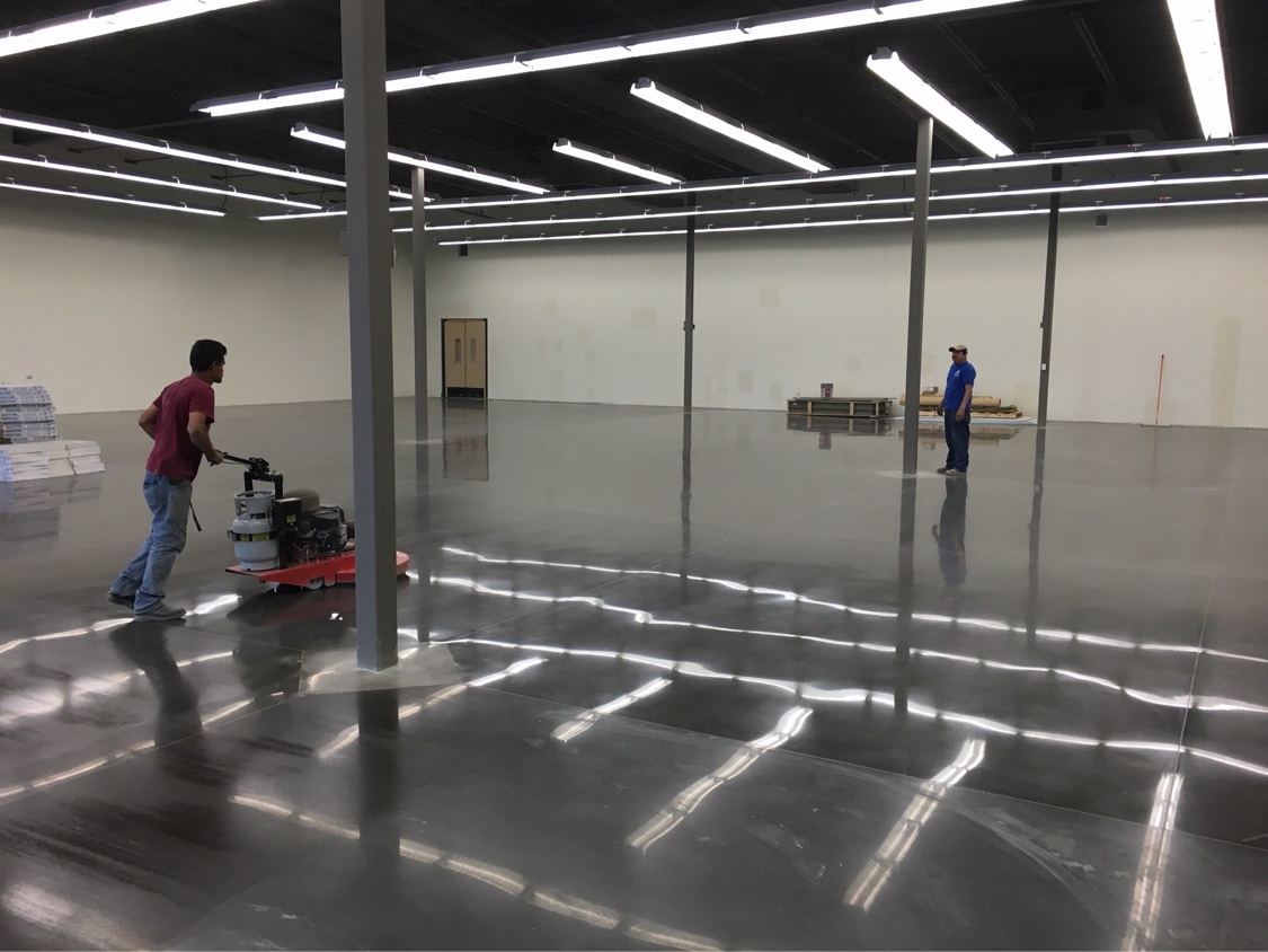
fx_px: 1062
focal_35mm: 29
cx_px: 634
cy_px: 476
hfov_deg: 61.7
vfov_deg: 48.2
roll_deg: -0.6
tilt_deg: -5.1
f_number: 2.2
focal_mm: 4.15
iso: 25
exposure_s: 1/30
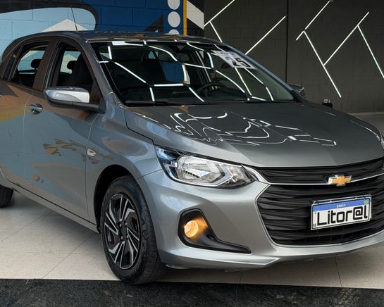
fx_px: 750
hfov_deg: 28.7
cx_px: 202
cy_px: 147
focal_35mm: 66
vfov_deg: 23.1
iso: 80
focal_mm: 6.76
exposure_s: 1/712
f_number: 1.78
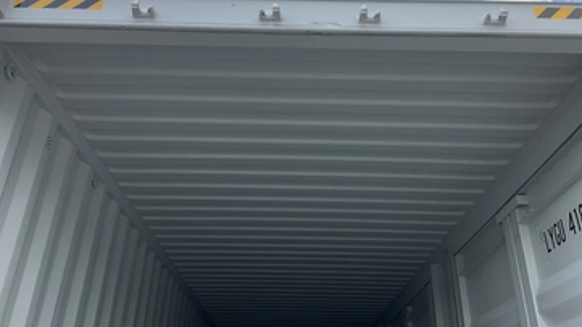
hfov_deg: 56.6
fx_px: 540
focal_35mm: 35
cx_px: 297
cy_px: 90
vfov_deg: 33.2
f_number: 1.8
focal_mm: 3
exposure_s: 1/1144
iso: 25
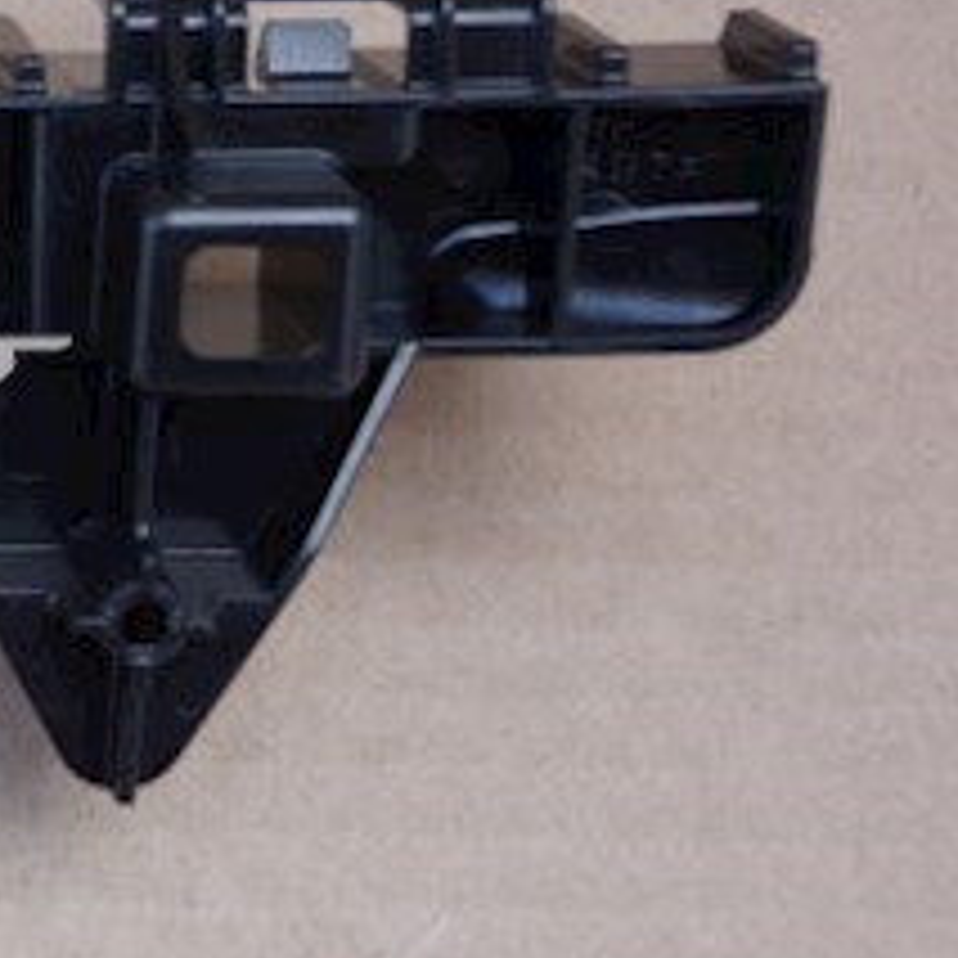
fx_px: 3601
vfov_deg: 15.1
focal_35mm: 115
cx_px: -472
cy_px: 315
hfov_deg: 14.2
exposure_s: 1/100
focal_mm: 30
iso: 100
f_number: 5.6
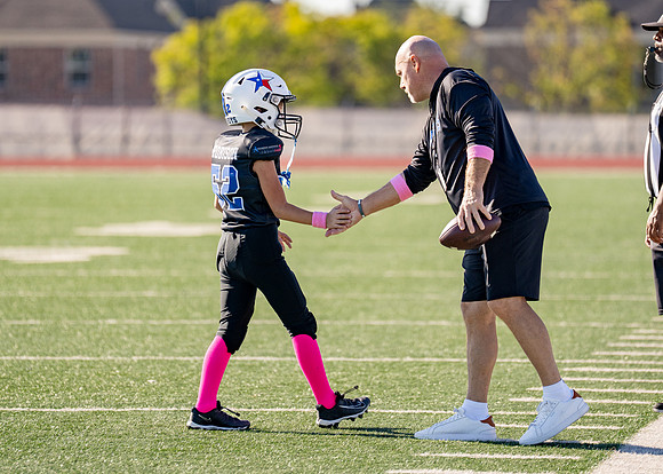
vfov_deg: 5.0
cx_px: 308
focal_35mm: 290
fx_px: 5457
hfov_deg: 7.0
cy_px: 183
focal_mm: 200
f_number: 2.8
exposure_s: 1/2000
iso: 160
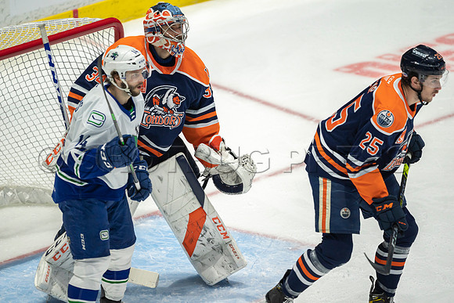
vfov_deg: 2.3
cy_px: 152
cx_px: 227
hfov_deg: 3.4
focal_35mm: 600
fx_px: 7568
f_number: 4
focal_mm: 600
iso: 1600
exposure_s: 1/640
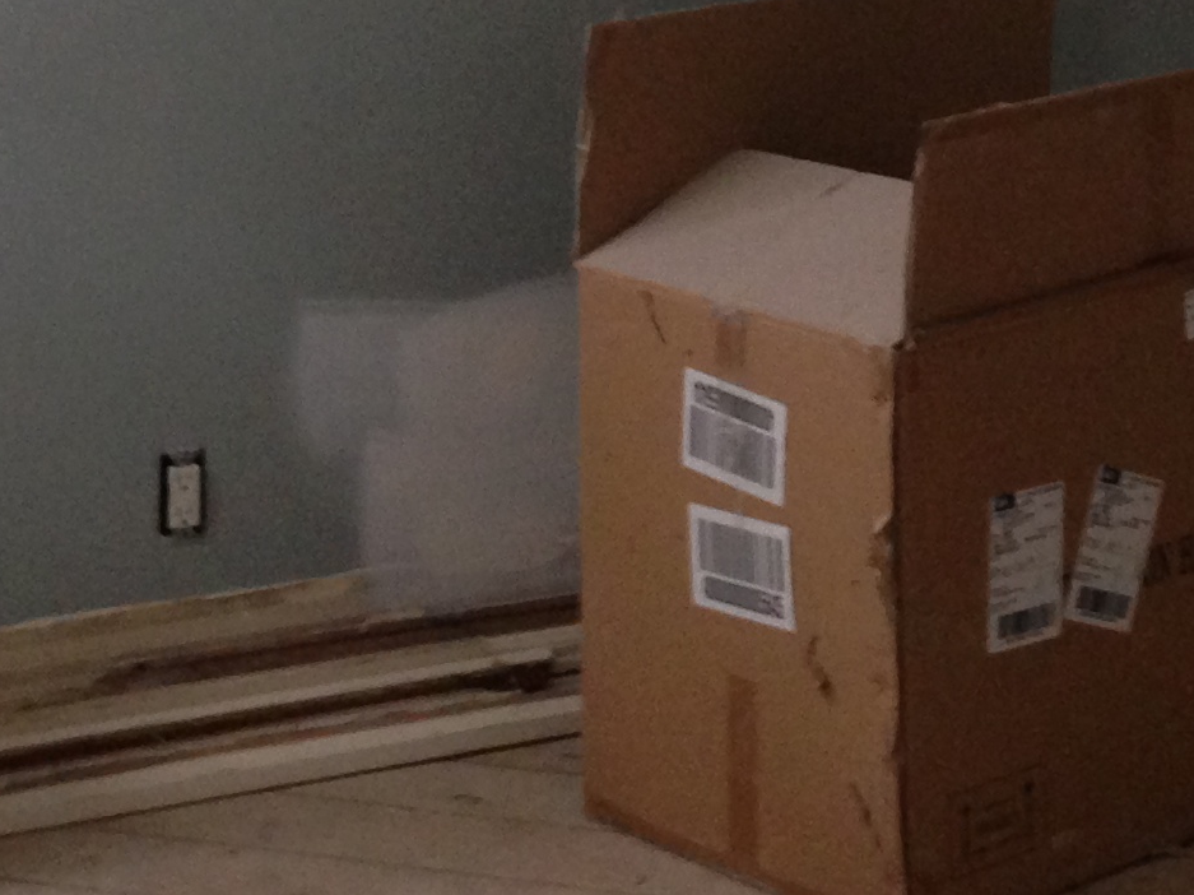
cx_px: 859
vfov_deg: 12.4
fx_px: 3965
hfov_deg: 17.1
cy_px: -309
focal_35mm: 115
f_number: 2.4
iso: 160
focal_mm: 4.13
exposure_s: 1/20
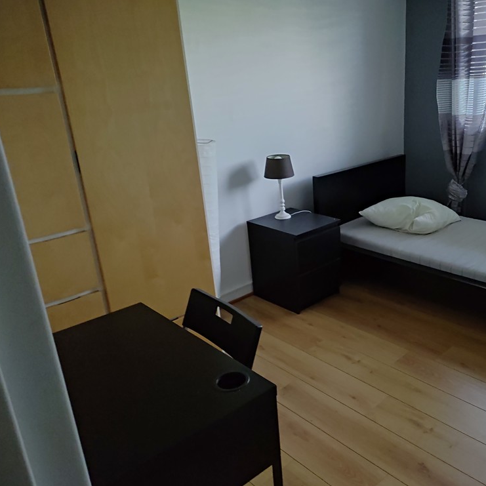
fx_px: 492
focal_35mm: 31
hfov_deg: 51.7
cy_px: 245
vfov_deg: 52.5
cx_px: 319
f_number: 1.79
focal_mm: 4.74
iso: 6710
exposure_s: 1/17
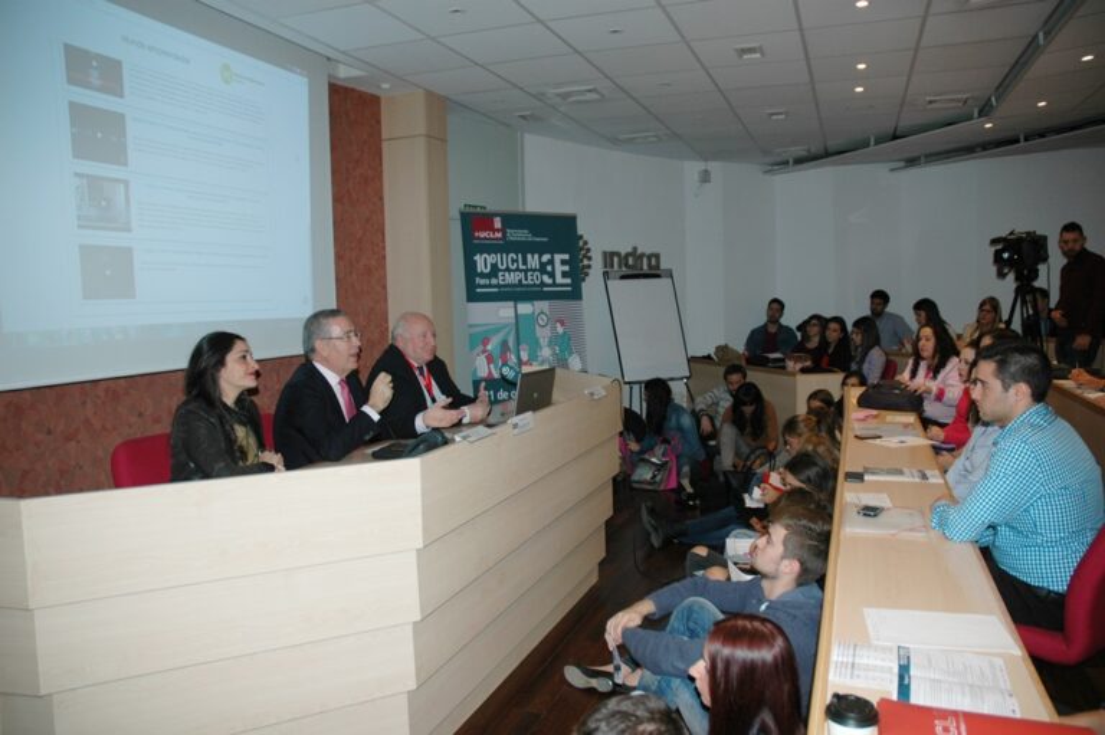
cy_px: 368
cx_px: 552
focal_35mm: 27
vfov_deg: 47.9
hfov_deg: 67.4
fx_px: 828
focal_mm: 18
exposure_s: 1/60
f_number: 3.5
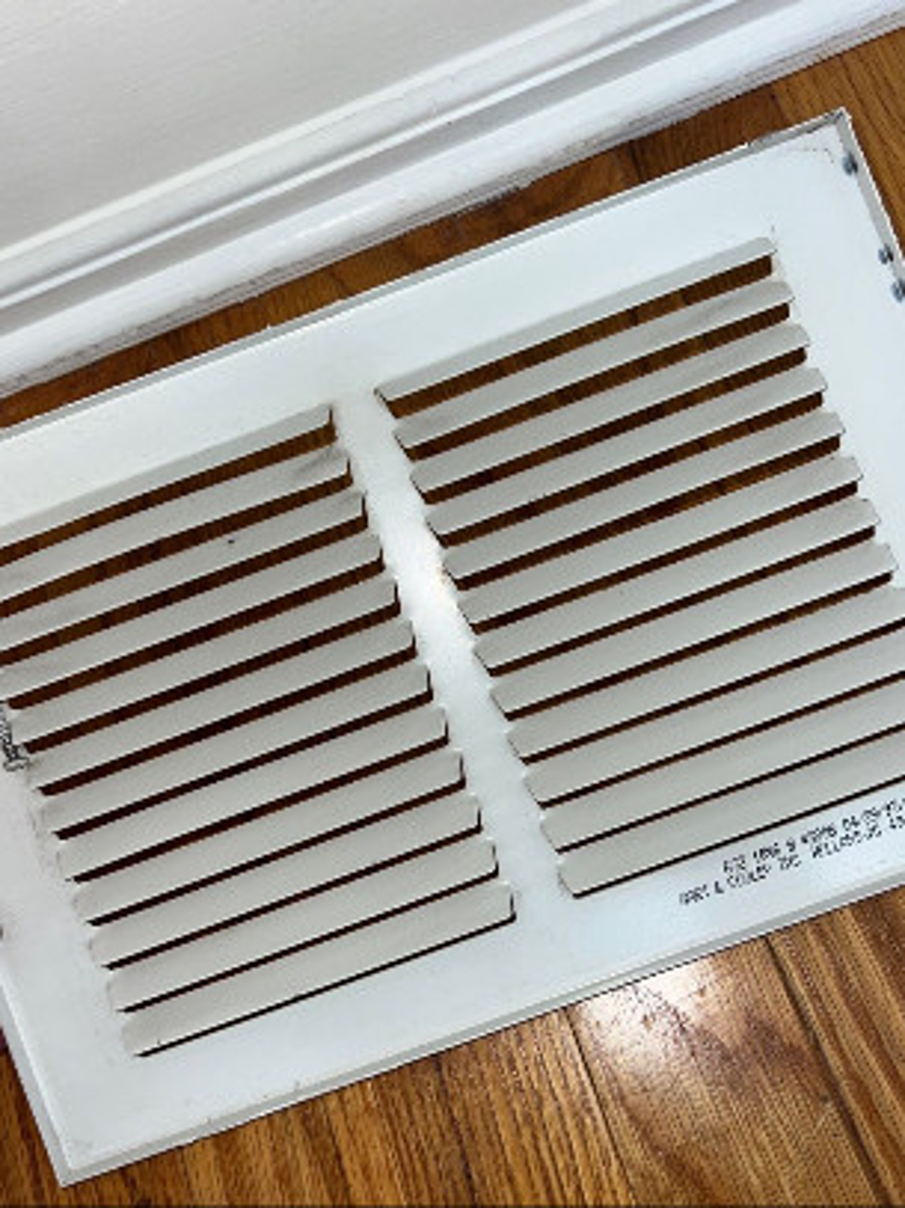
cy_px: 604
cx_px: 452
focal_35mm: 29
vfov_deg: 61.7
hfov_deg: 48.2
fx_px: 1011
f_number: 2.2
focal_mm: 4.2
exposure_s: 1/123
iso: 32
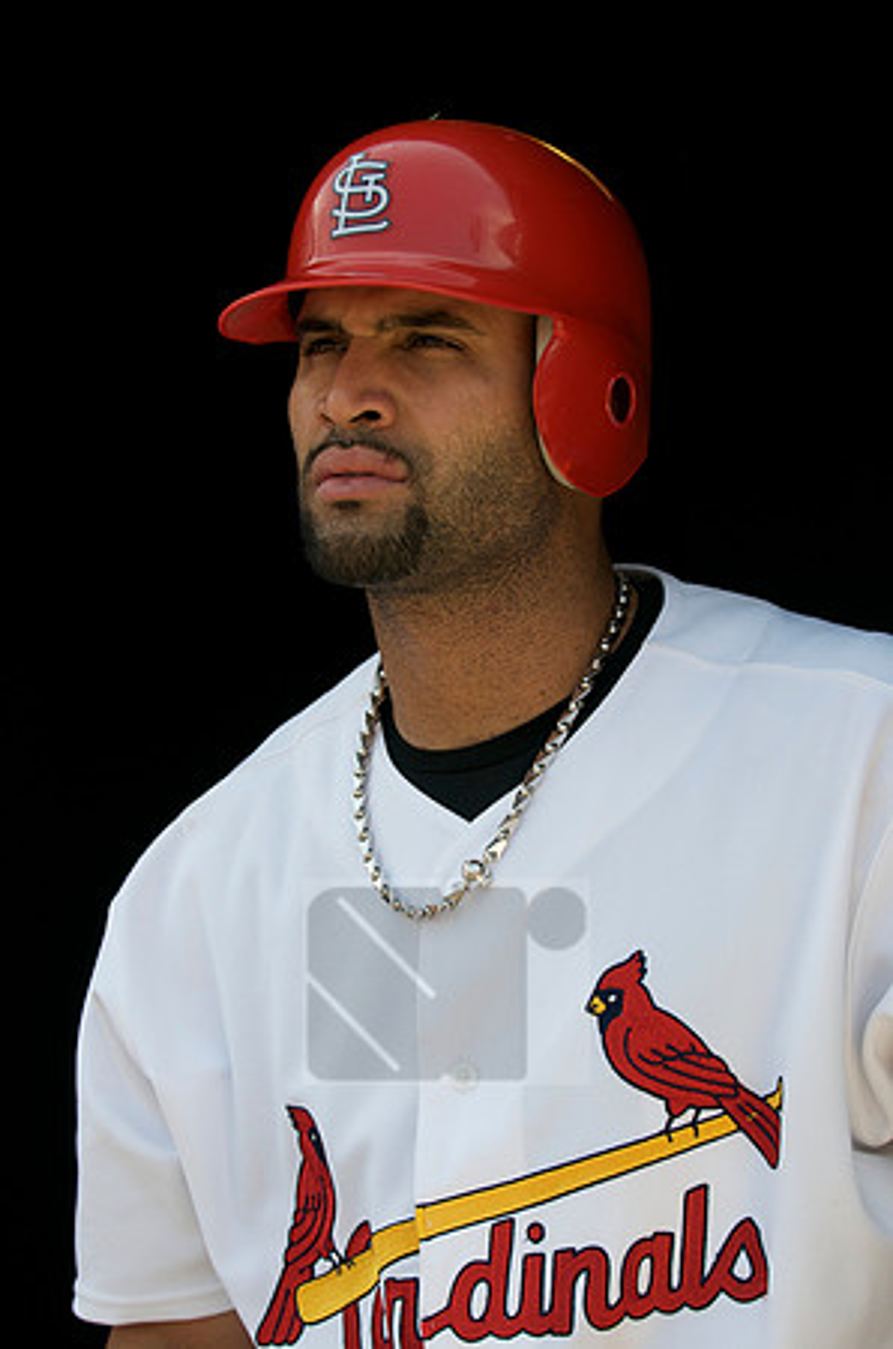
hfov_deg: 13.0
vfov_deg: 19.5
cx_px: 446
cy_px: 674
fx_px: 3925
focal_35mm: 105
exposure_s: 1/500
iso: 200
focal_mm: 70
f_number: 4.5
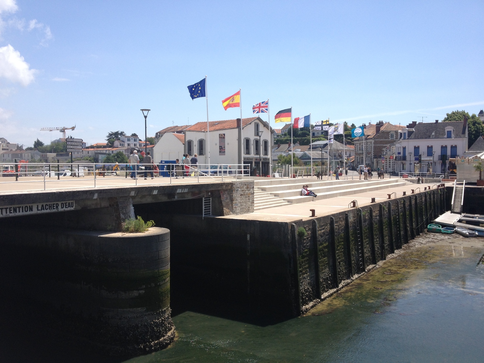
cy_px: 182
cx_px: 242
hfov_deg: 52.6
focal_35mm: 35
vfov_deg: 40.7
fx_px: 489
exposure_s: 1/1493
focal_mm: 4.28
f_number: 2.4
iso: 50
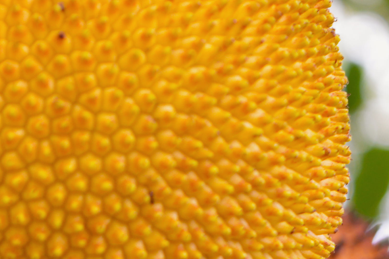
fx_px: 3123
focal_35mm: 289
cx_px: -266
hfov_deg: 7.0
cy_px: 469
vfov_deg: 4.7
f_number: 5.6
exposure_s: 1/80
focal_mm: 52
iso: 250
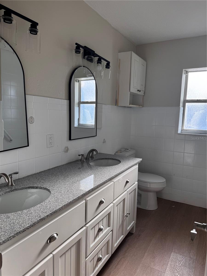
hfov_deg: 56.8
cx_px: 104
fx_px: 191
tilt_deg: -7.4
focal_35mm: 24
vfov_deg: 71.6
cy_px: 138
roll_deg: -1.4
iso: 80
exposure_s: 1/157
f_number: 1.78
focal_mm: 6.76
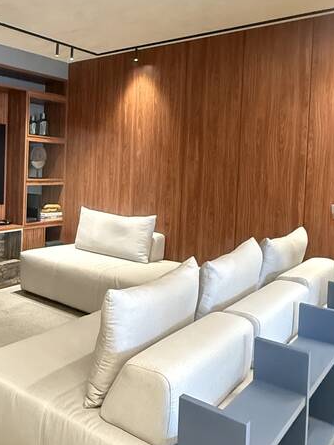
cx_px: -17
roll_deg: -1.6
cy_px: 178
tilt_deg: -0.9
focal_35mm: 34
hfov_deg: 36.5
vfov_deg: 53.6
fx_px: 437
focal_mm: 2.22
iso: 1250
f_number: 2.2
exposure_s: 1/40
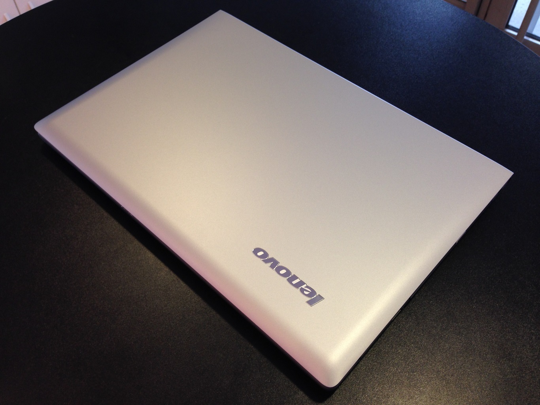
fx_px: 515
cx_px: 270
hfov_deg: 55.4
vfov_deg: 42.9
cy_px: 202
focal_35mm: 33
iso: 50
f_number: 2.4
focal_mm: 4.12
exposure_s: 1/20
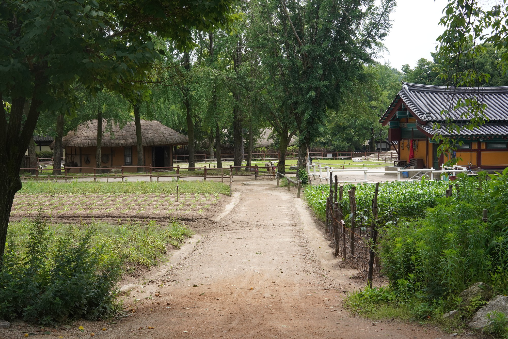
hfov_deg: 54.4
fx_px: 494
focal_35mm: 35
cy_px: 170
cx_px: 254
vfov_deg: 37.9
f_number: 13
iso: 800
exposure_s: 1/200
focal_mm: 35
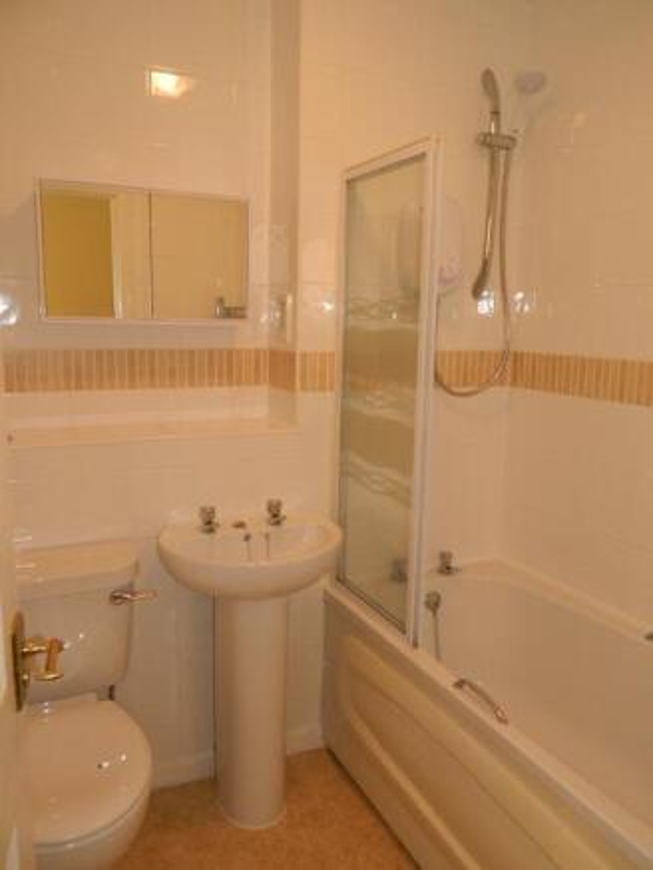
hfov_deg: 49.8
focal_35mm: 28
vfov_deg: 63.4
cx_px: 326
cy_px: 435
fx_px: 704
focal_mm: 5.1
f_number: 3.2
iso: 200
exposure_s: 1/30
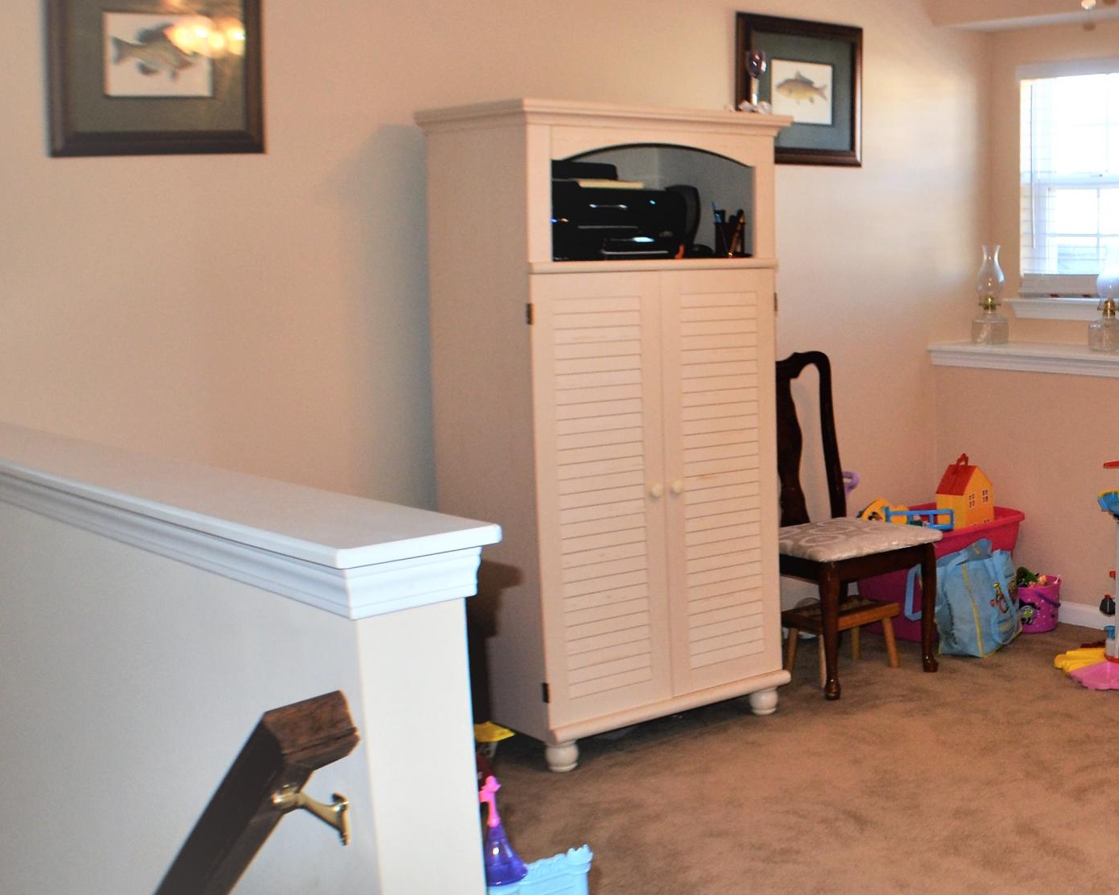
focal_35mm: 61
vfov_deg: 25.0
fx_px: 2020
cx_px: 1184
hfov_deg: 28.5
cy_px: 446
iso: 400
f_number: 4
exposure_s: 1/60
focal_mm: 20
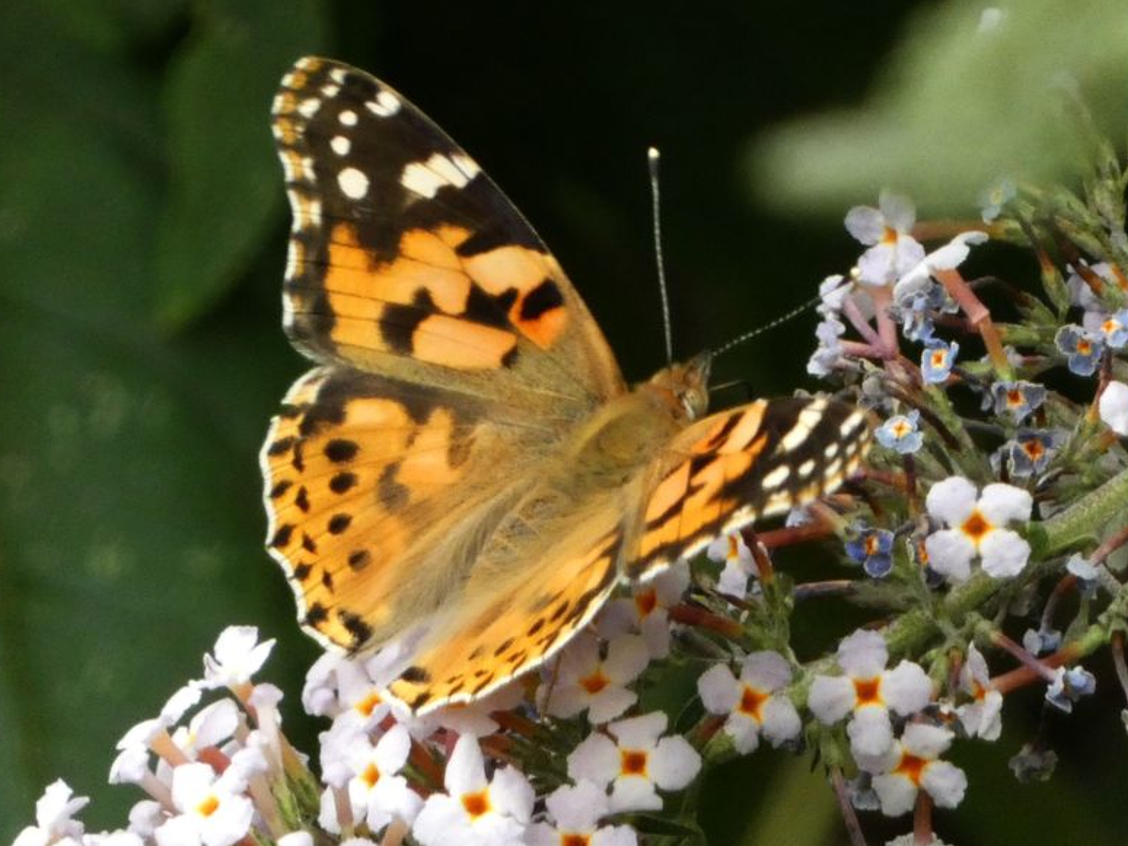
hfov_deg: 1.6
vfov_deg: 1.2
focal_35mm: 1224
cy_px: 438
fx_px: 39873
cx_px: 603
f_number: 5.7
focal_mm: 198.9
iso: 800
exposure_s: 1/125
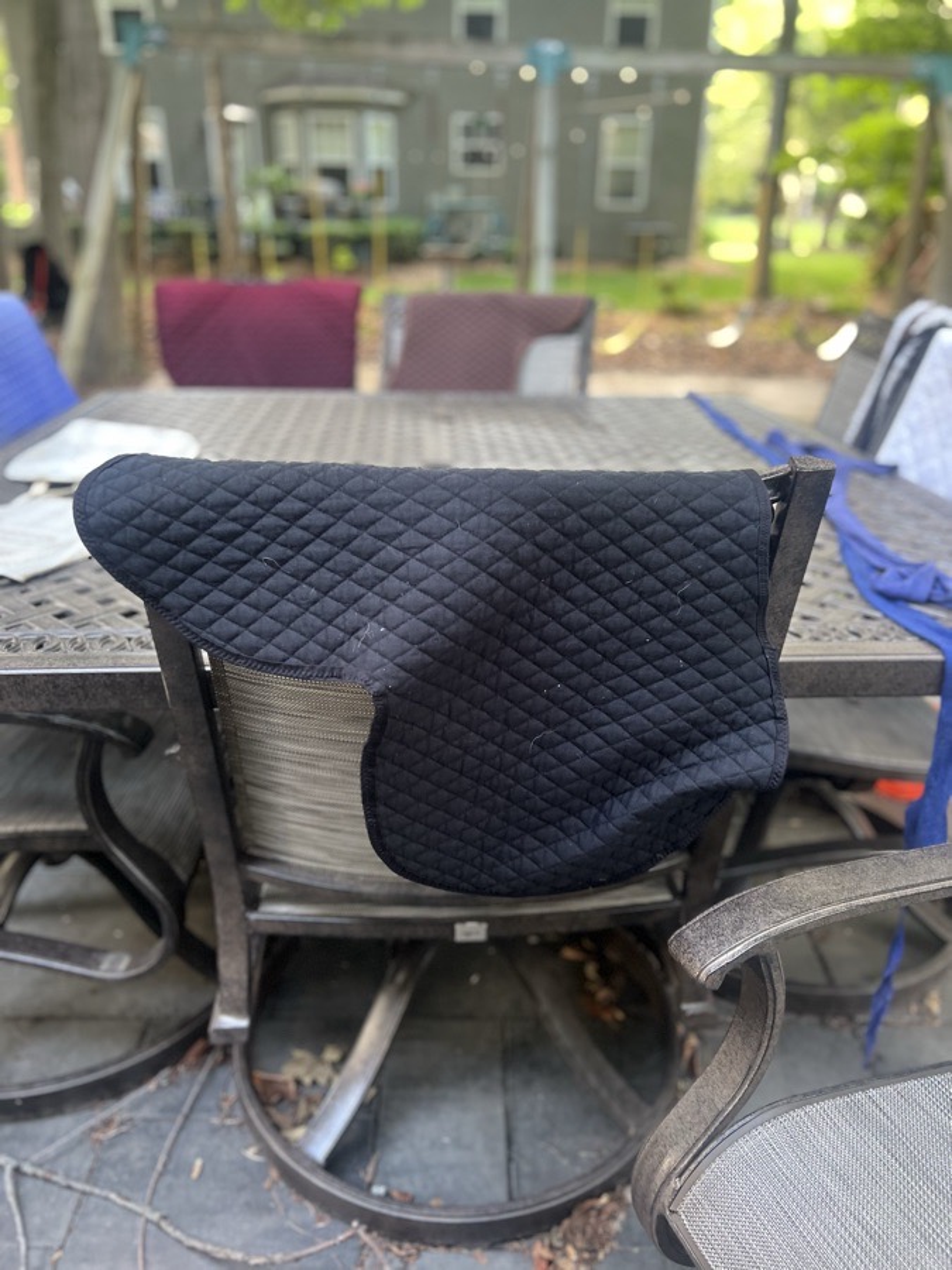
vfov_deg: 67.3
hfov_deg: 53.1
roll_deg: +0.2
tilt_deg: -22.9
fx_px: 953
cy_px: 635
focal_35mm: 26
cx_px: 476
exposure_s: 1/60
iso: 250
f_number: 1.5
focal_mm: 5.7
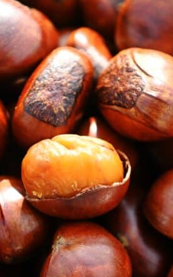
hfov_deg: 7.9
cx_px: 51
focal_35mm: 165
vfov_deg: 12.7
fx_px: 1244
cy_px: 186
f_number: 5
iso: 140
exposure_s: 1/250
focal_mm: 70
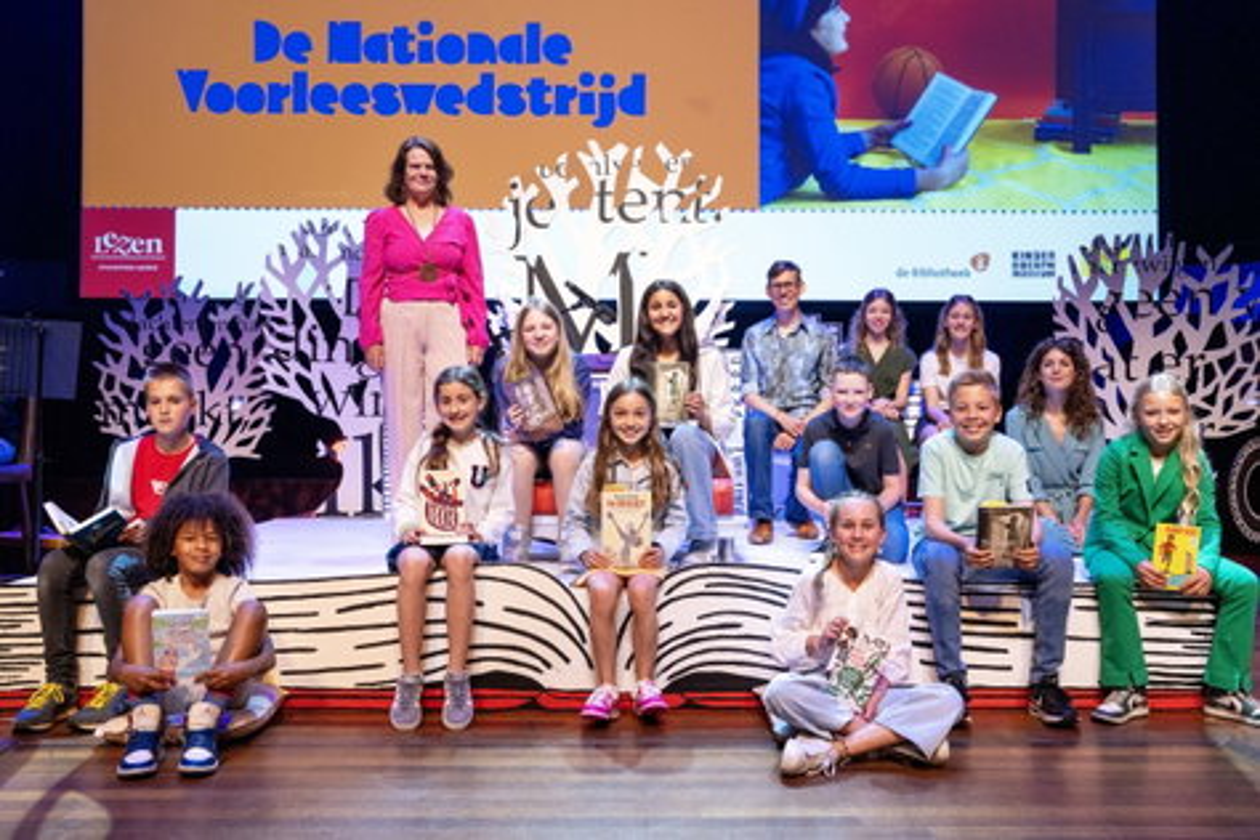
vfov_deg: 41.1
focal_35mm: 32
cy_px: 420
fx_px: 1120
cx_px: 630
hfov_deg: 58.7
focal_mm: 32
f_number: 6.3
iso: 1600
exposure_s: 1/125
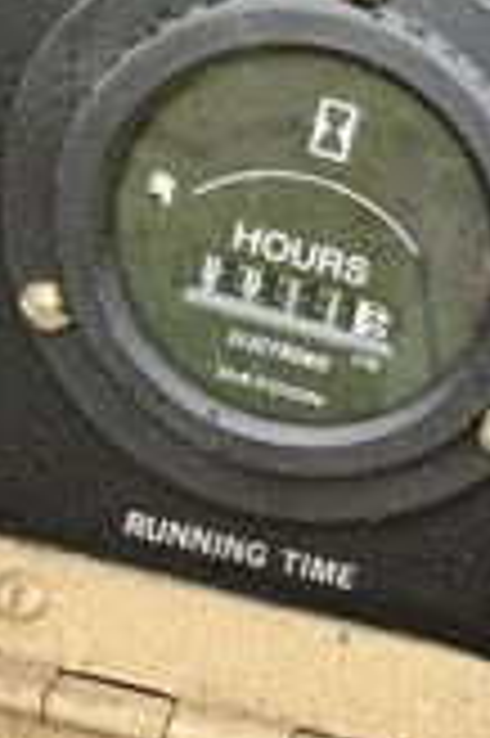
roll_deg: -16.5
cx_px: 602
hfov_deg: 18.1
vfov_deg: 28.5
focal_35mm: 71
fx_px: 1453
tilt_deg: -18.1
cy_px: 328
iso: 40
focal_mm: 3
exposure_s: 1/122
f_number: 1.8
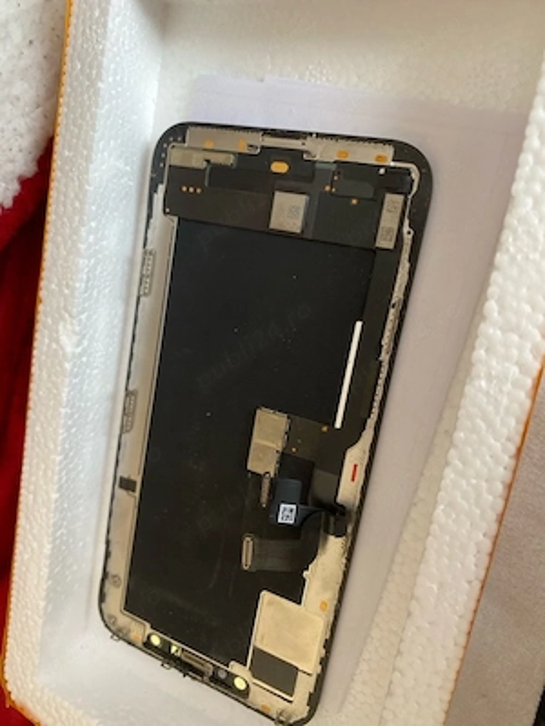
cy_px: 363
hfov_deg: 53.1
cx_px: 272
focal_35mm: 26
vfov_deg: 67.3
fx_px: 546
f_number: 1.8
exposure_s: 1/60
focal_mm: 4.25
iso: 200
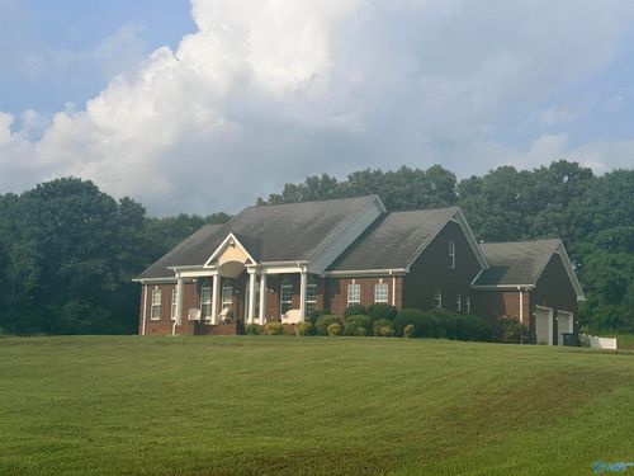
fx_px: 879
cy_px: 238
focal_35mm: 48
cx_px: 317
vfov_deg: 30.3
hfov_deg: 39.7
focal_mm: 6.76
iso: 64
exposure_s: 1/6024
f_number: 1.78
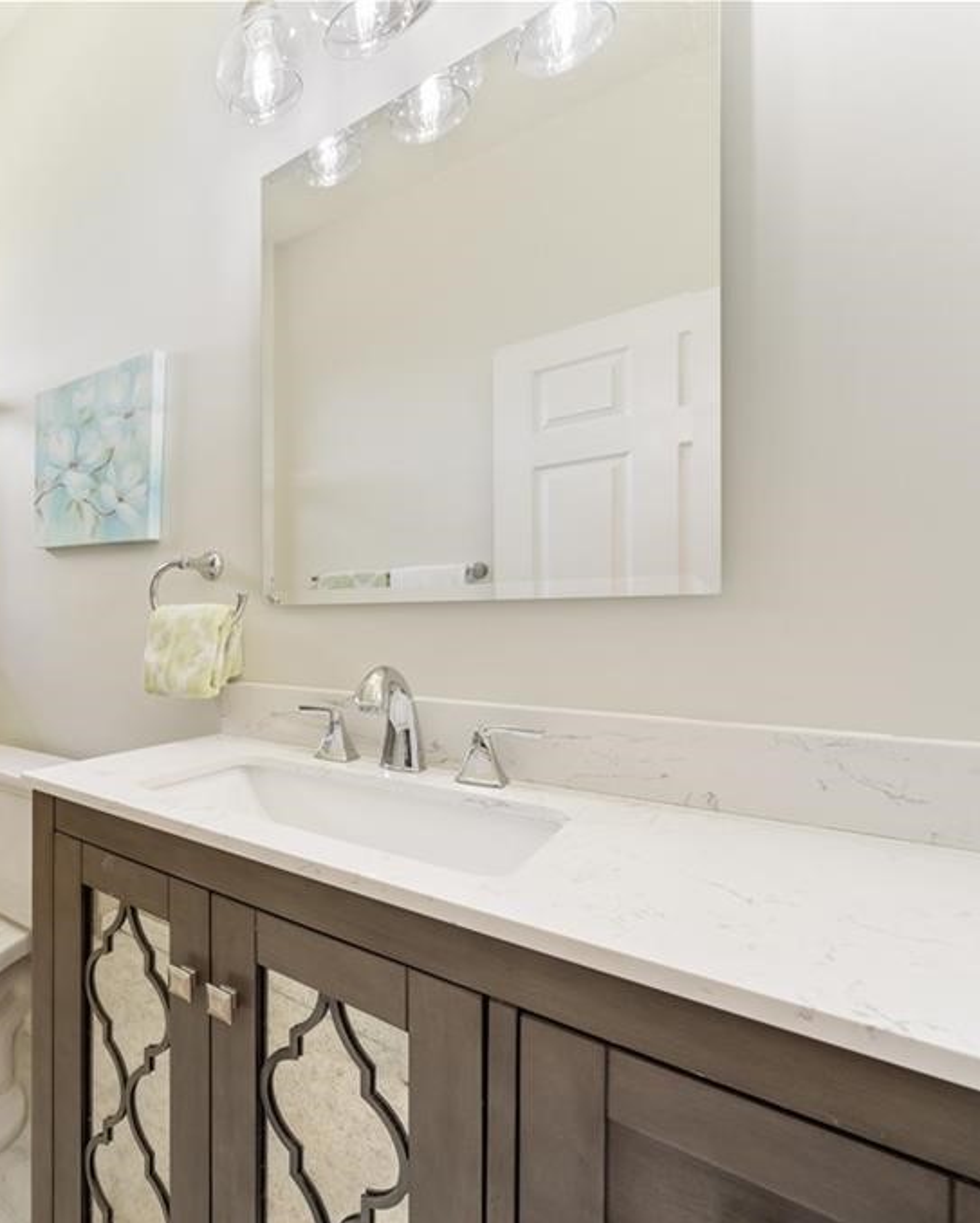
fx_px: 616
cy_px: 614
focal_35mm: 17
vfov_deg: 89.6
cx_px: 72
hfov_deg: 62.5
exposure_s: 1/2
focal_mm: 12
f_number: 9
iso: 200
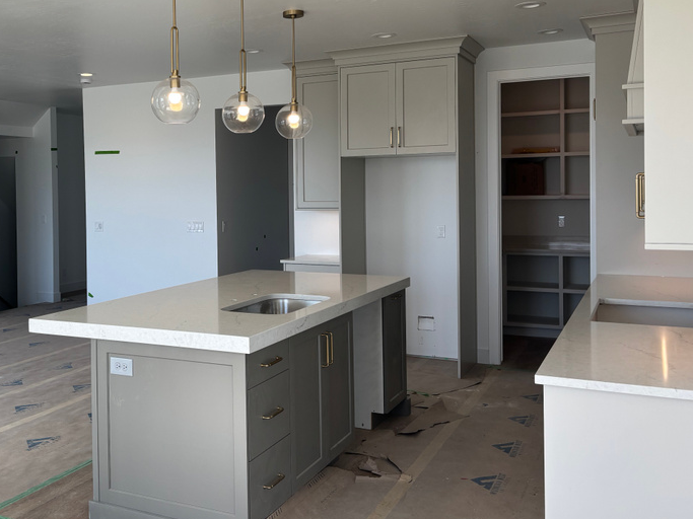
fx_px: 781
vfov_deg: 36.6
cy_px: 201
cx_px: 206
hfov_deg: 46.7
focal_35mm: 39
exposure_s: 1/264
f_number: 1.6
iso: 40
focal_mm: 5.96
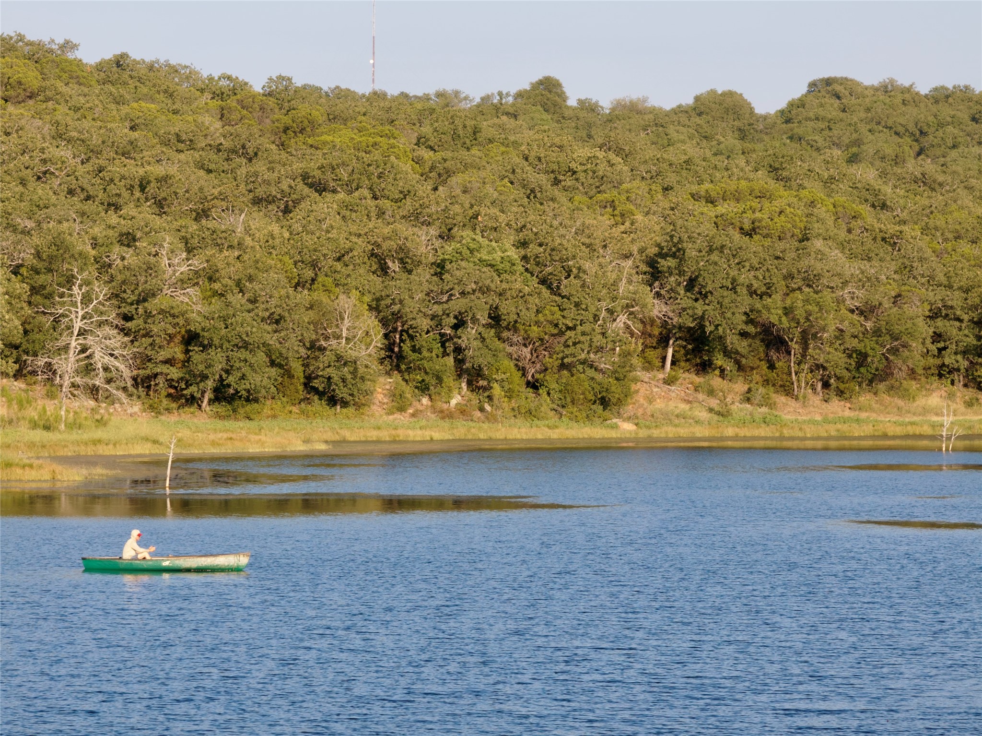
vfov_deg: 8.9
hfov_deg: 11.9
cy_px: 368
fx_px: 4707
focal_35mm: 166
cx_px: 491
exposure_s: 1/25
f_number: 3.4
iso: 100
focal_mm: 30.71
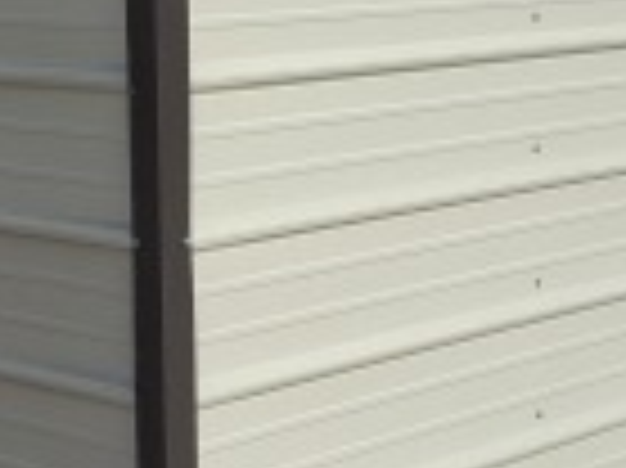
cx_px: 126
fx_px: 1915
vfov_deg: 13.8
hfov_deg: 18.4
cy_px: 58
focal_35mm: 106
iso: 50
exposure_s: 1/2208
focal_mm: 5.54
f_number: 1.8
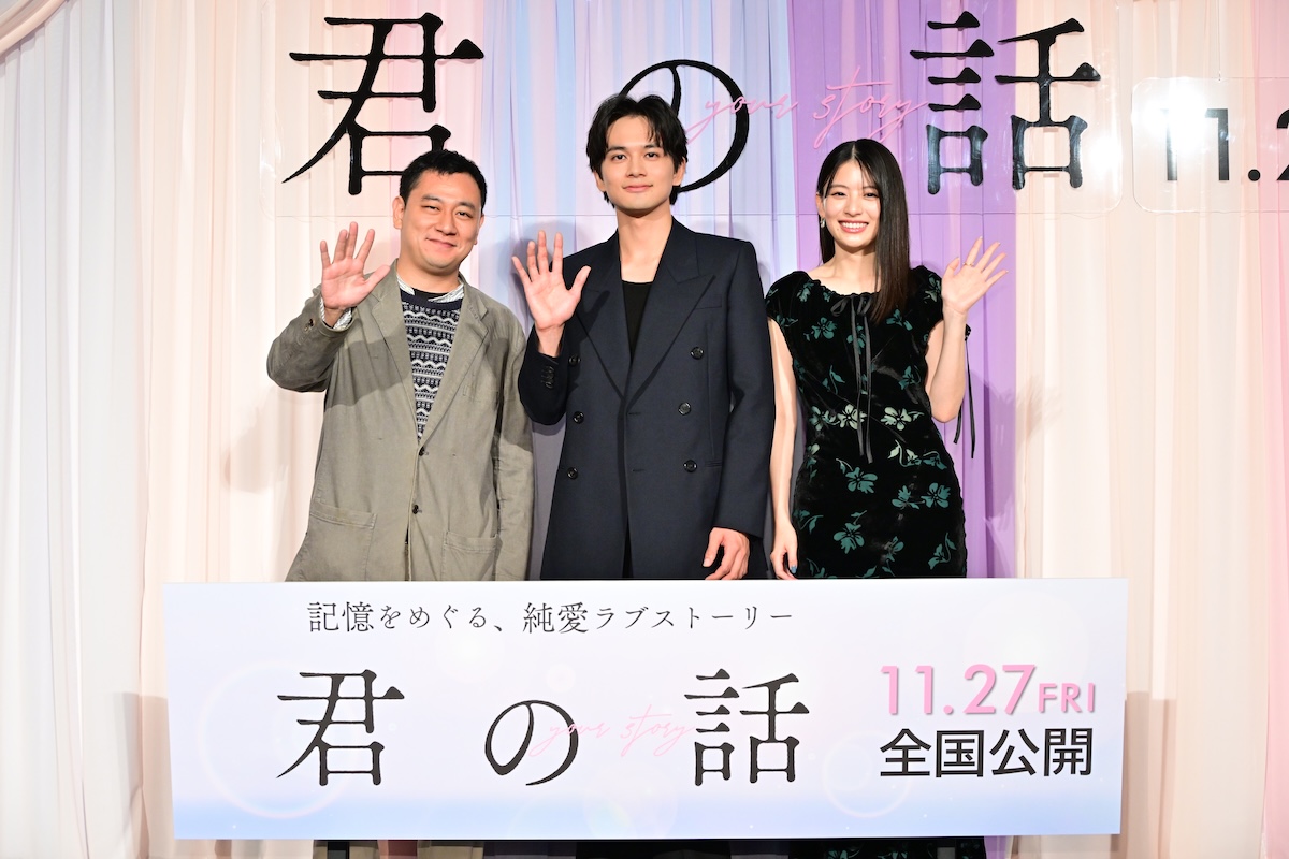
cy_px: 430
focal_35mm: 51
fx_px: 1826
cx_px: 644
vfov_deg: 26.5
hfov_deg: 38.9
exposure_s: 1/200
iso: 3200
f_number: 5.6
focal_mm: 51
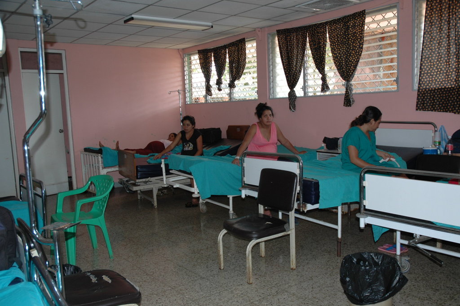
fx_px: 421
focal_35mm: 33
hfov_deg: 57.3
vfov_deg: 39.9
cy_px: 153
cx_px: 230
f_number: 3.8
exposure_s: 1/60
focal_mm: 22
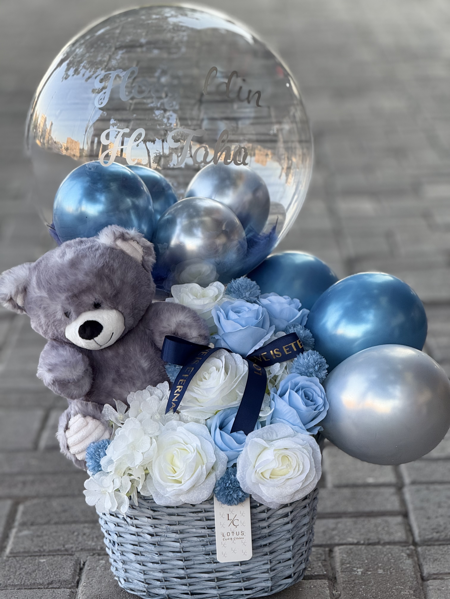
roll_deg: -0.5
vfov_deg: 16.4
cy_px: 300
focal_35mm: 120
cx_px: 225
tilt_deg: -12.3
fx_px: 2080
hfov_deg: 12.3
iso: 80
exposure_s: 1/99
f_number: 2.8
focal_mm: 15.66
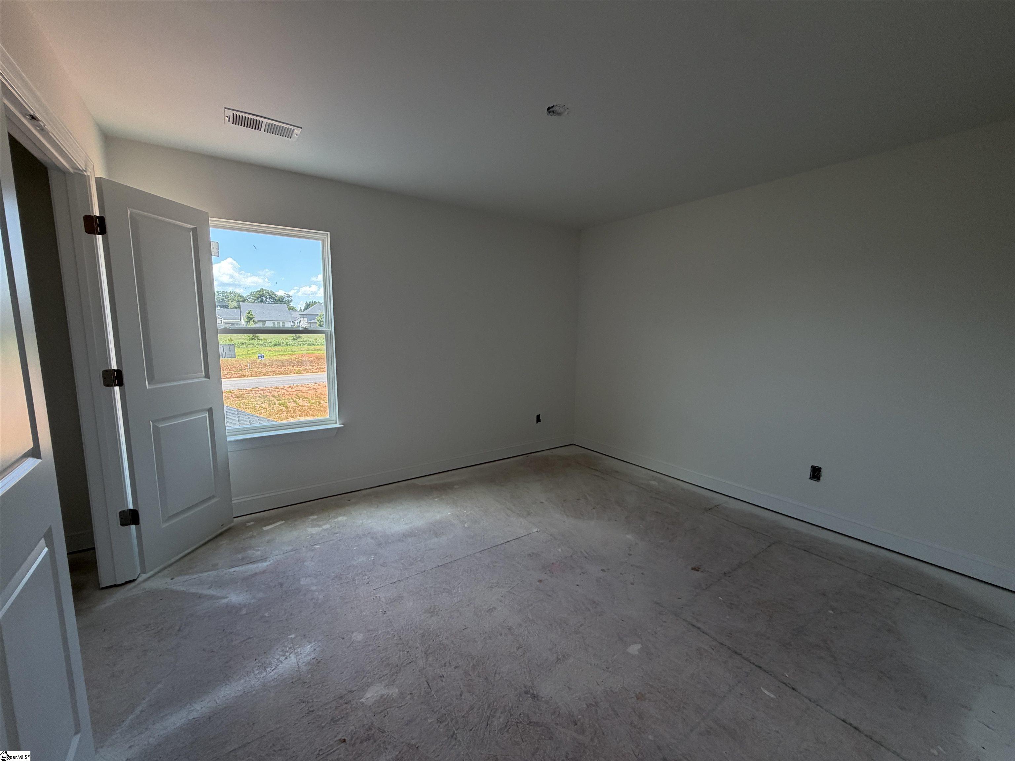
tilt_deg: -8.8
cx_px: 508
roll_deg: +0.0
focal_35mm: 14
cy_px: 380
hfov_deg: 102.1
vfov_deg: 85.7
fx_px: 411
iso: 100
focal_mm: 2.22
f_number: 2.2
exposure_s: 1/121
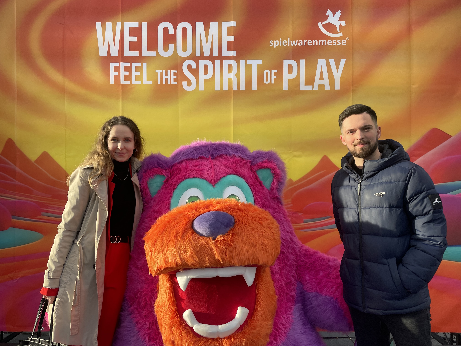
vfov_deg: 53.1
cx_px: 230
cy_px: 173
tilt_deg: +0.4
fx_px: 346
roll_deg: -0.1
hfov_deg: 67.3
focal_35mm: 26
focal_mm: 4.2
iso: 32
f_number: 1.6
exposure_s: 1/600
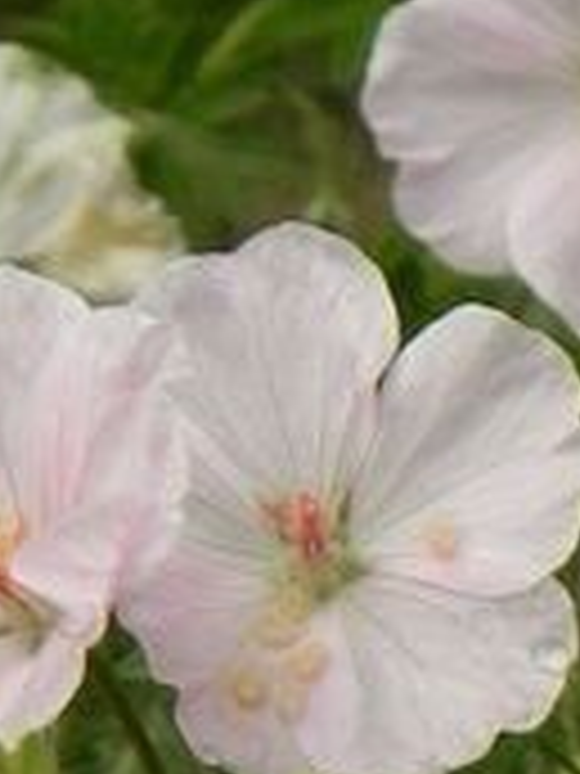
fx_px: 19079
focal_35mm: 854
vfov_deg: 2.3
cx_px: 652
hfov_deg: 1.7
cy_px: 1188
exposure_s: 1/1000
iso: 160
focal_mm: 32.7
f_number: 5
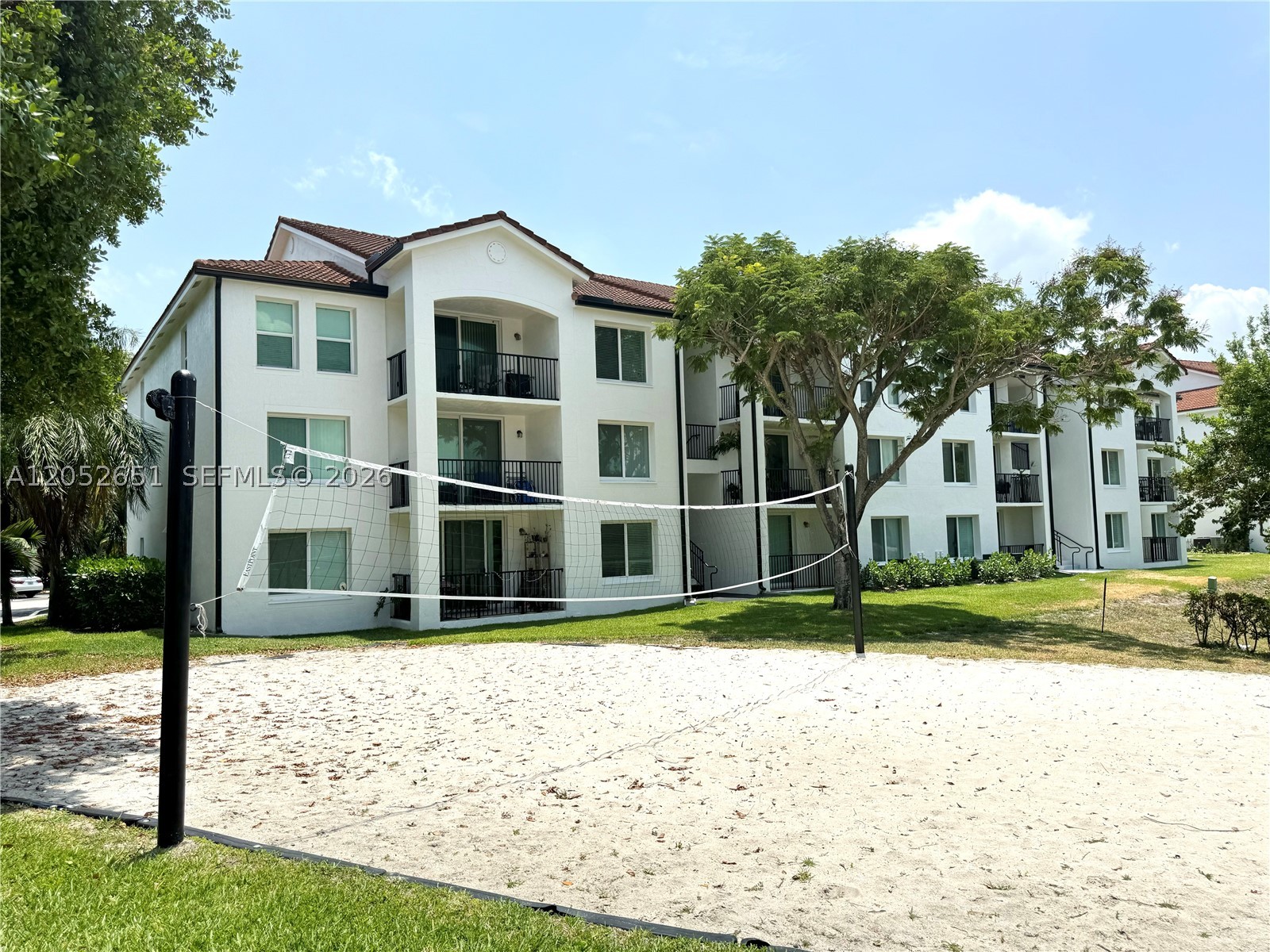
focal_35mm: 24
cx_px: 635
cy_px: 476
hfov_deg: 71.6
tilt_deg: +3.4
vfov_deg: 56.8
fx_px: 881
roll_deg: +1.4
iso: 80
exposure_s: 1/9009
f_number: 1.78
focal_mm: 6.76
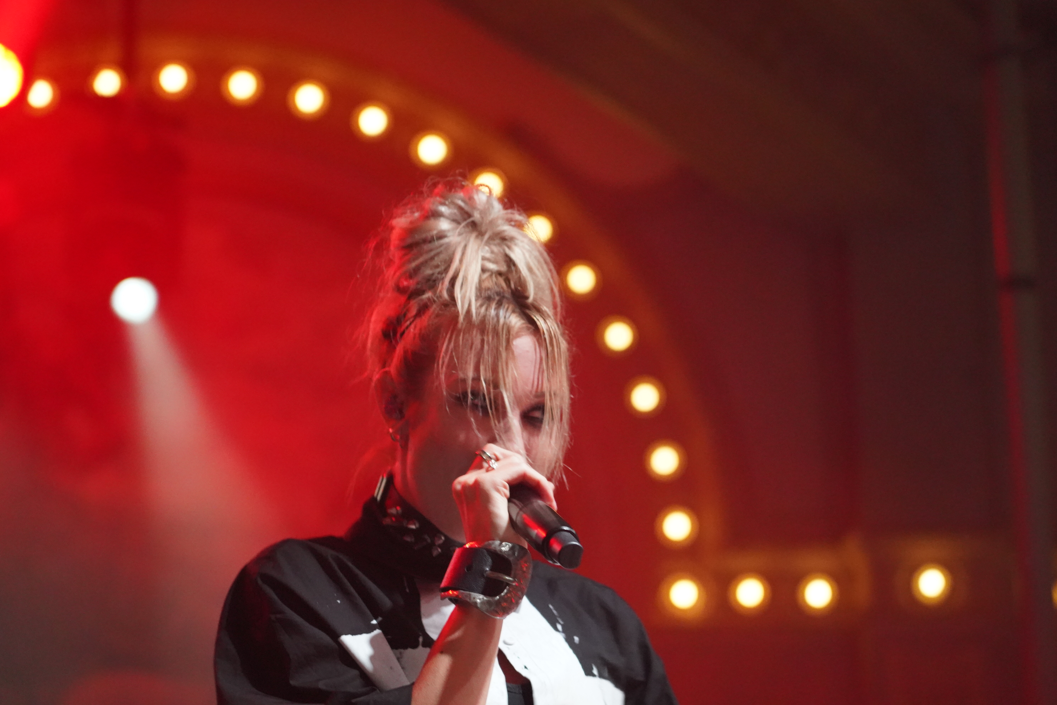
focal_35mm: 106
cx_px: 529
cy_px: 349
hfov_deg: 19.3
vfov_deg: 12.9
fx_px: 3112
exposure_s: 1/60
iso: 12800
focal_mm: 105
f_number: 4
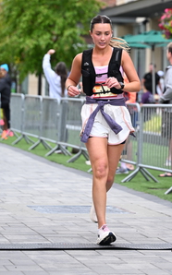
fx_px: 1329
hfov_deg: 7.4
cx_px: 154
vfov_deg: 11.8
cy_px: 66
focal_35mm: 177
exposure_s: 1/2000
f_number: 2.8
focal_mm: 94
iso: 640
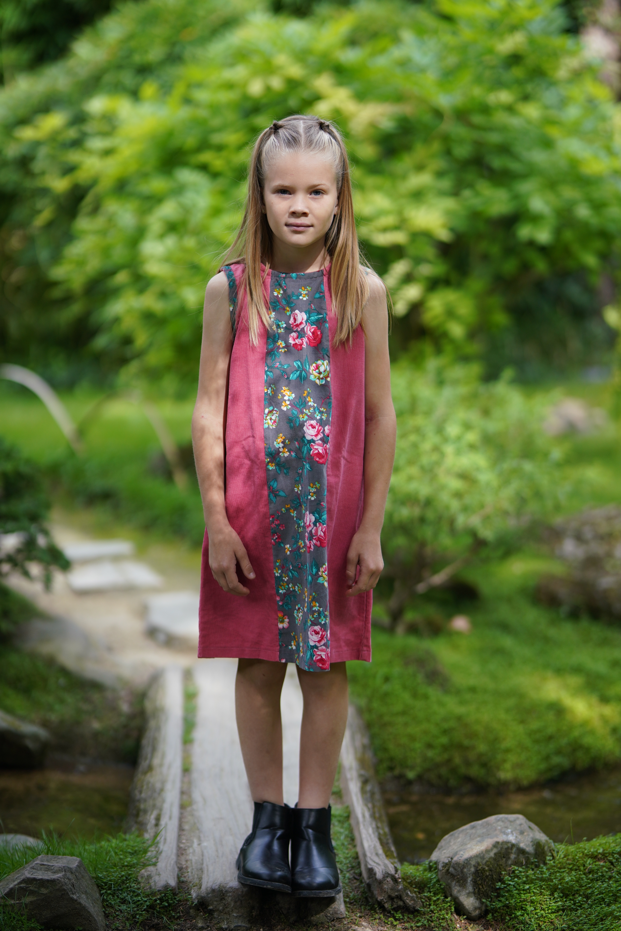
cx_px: 310
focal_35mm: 85
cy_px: 466
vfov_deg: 23.9
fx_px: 2199
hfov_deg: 16.1
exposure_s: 1/1600
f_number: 1.6
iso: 320
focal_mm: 85
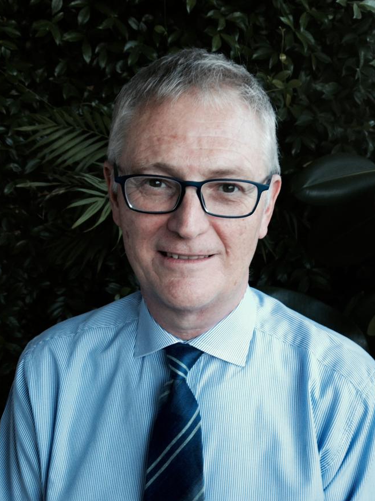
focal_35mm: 38
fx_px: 549
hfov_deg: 37.7
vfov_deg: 49.0
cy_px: 263
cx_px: 197
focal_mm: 4.28
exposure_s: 1/20
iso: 50
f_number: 2.4
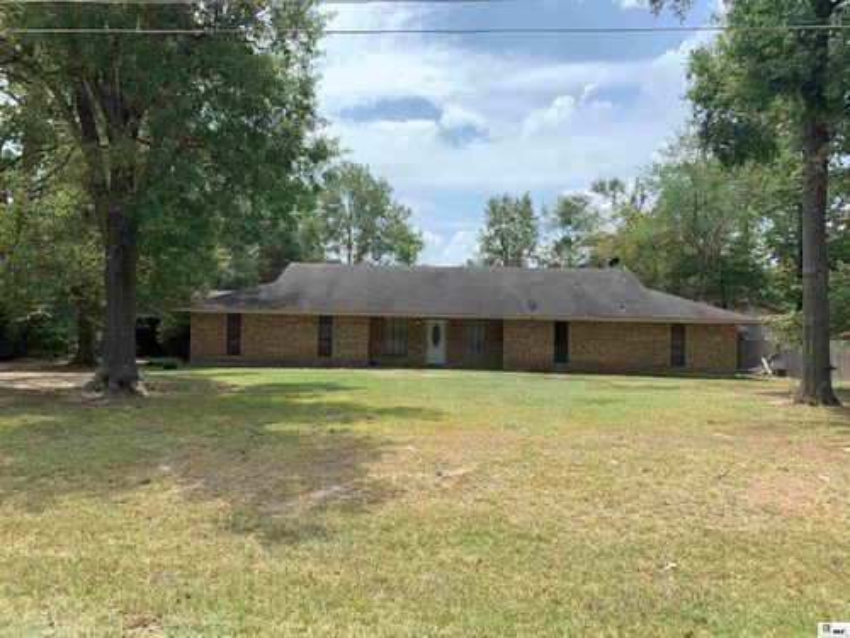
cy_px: 319
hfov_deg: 67.3
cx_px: 425
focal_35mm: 26
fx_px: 638
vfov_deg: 53.1
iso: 25
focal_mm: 4.25
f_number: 1.8
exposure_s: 1/1610
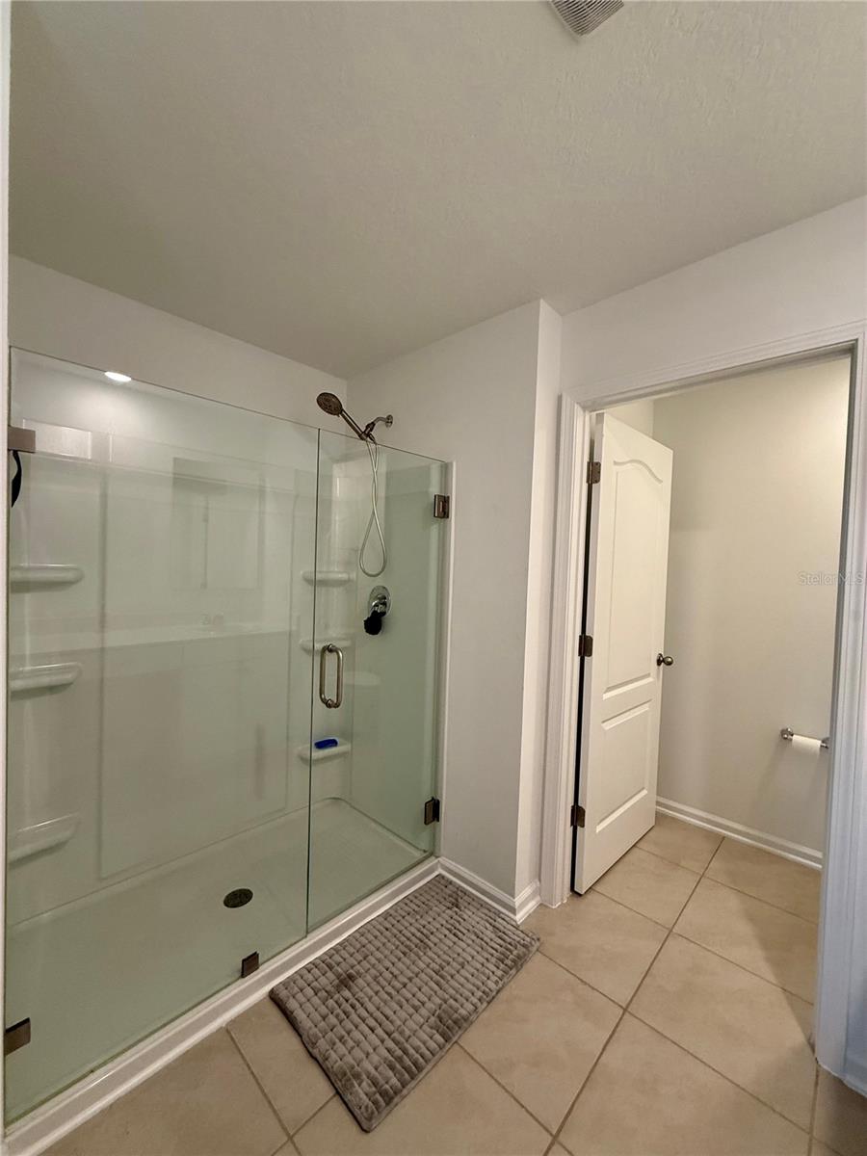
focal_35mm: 14
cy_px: 578
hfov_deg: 85.7
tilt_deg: -0.1
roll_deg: -2.4
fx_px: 468
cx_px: 434
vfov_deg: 102.1
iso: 200
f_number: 2.2
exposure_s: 1/60
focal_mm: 2.22
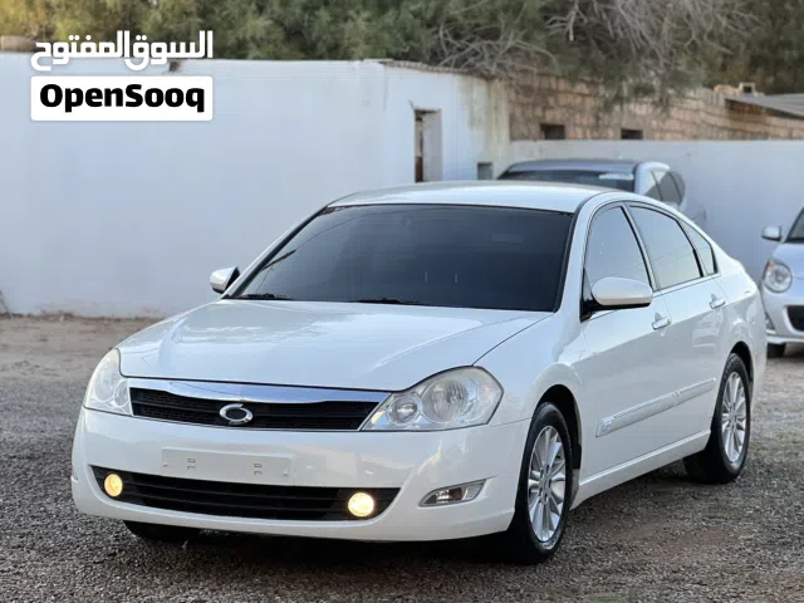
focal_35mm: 77
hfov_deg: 25.3
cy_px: 302
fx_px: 1788
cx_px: 402
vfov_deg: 19.1
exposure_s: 1/121
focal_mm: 9
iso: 32
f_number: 2.8
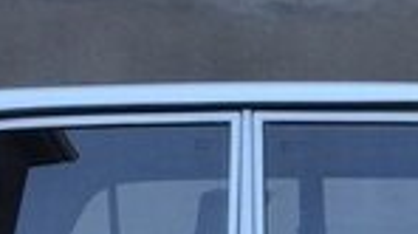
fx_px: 1562
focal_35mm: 141
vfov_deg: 8.1
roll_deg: -1.7
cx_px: 381
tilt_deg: -4.2
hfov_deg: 15.1
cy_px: 506
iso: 32
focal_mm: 4.15
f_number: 2.2
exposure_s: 1/144
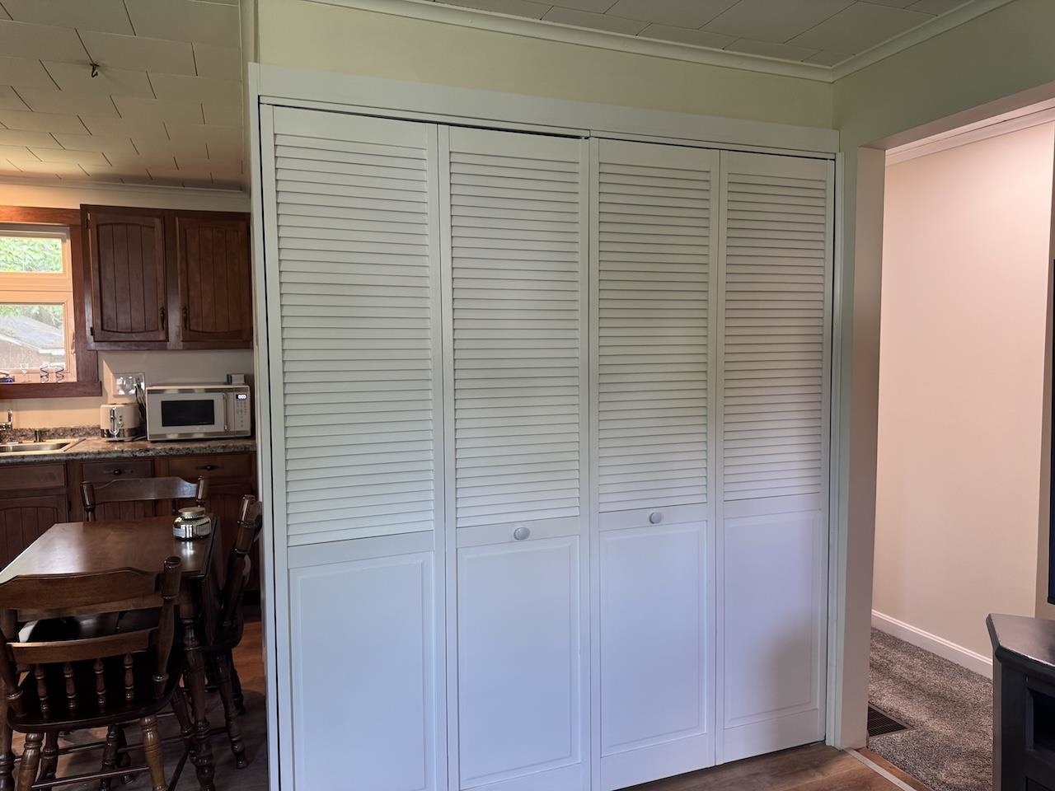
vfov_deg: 56.8
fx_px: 731
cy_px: 396
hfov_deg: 71.6
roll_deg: -0.4
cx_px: 528
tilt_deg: -5.0
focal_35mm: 24
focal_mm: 6.76
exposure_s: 1/60
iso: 200
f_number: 1.78
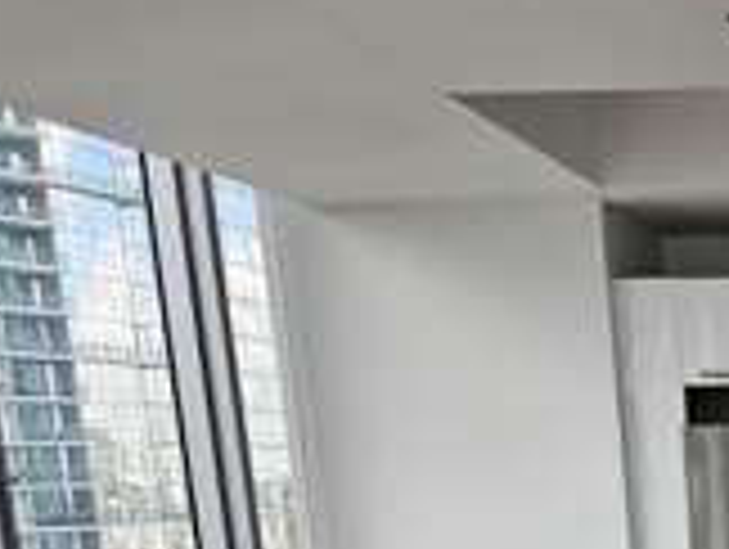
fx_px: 1434
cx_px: 1044
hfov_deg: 23.7
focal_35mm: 68
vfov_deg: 19.7
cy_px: 747
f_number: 1.8
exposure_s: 1/234
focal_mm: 5.4
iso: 25
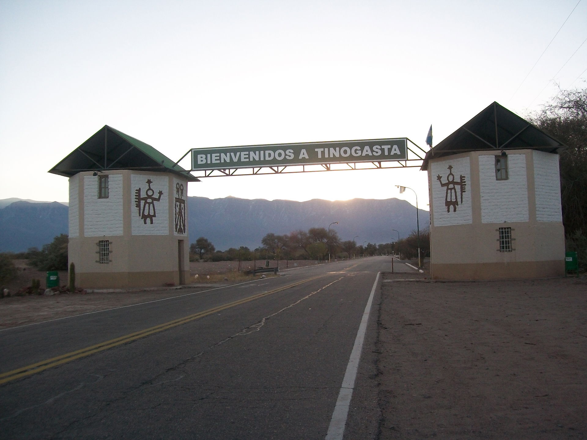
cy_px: 220
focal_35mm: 36
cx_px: 294
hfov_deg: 51.4
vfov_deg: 39.7
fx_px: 610
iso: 80
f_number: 2.7
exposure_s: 1/320
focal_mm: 6
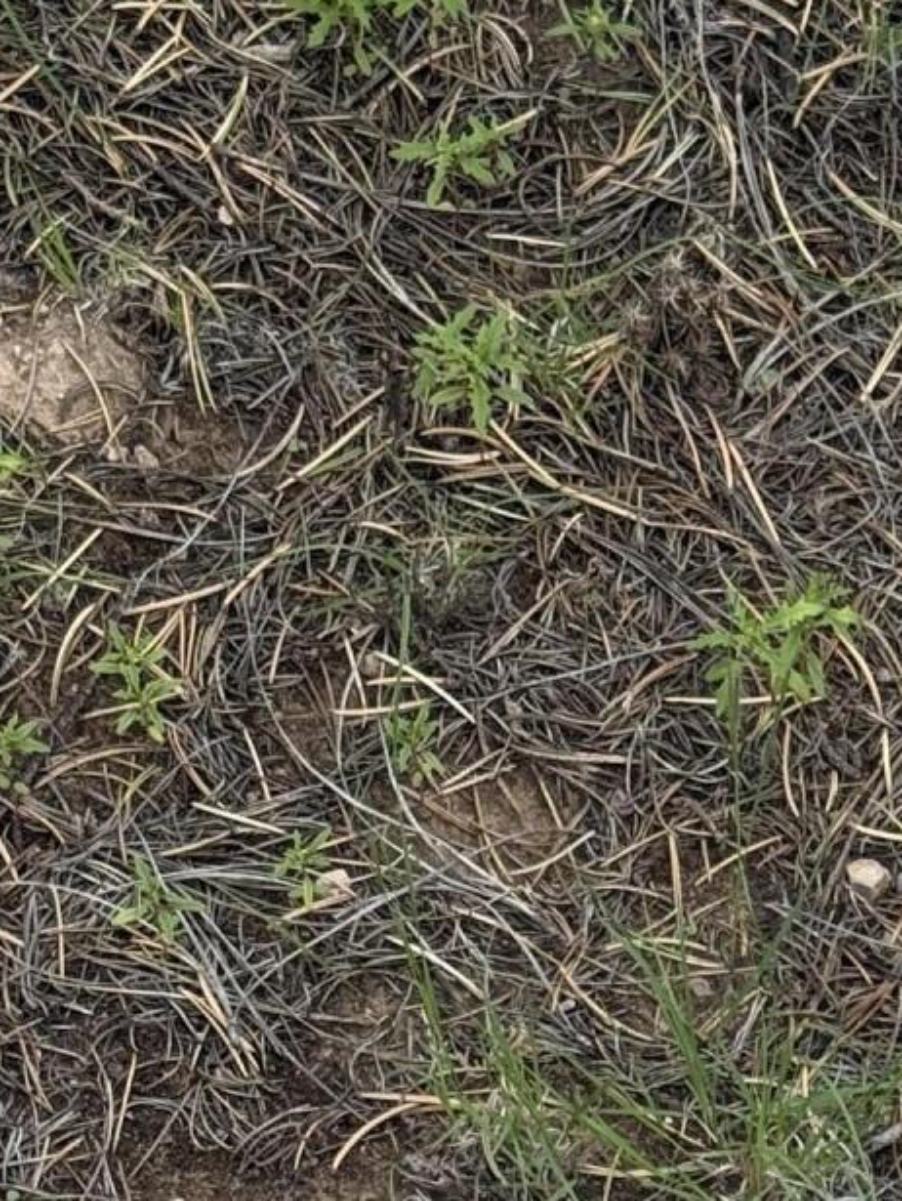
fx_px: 5414
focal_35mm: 156
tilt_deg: -62.9
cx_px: 1099
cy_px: 1877
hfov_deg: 9.4
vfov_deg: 12.0
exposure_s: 1/1285
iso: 64
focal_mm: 6.76
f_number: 1.78
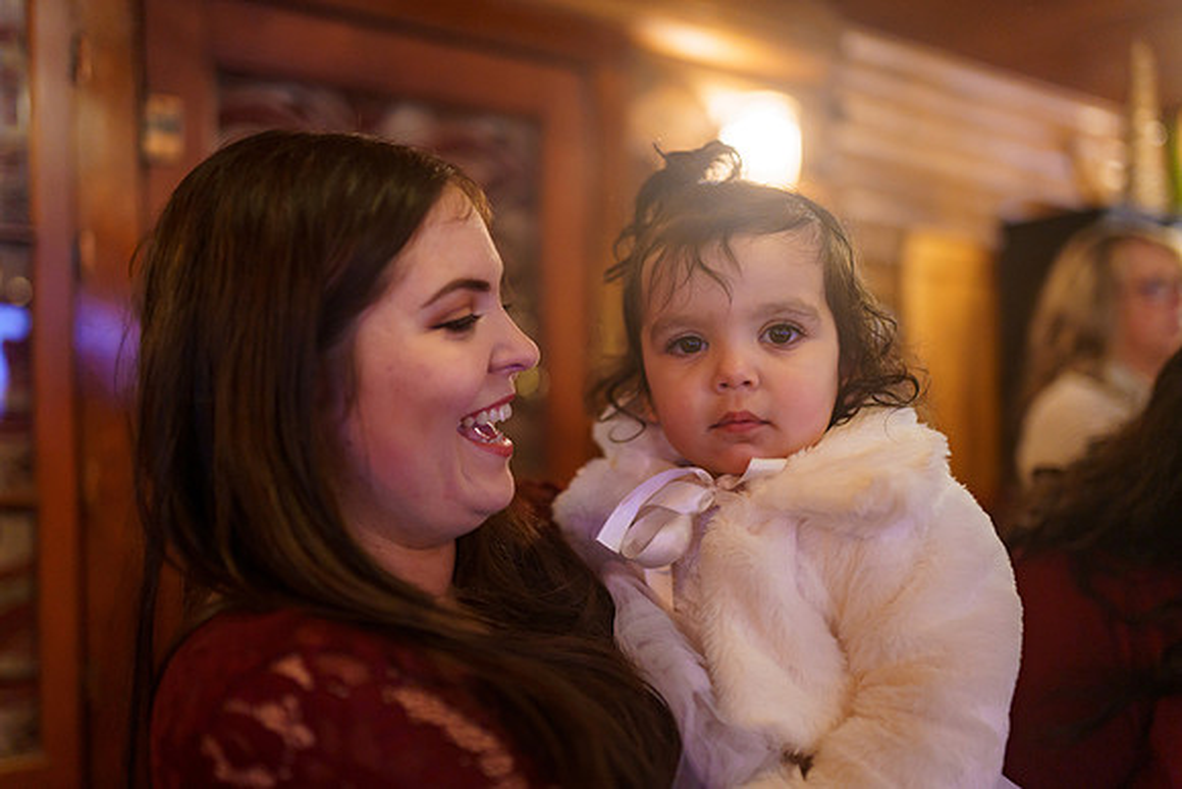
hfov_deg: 54.2
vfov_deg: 37.7
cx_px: 591
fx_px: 1156
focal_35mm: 35
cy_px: 394
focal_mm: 35
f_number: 1.4
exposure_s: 1/250
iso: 1600
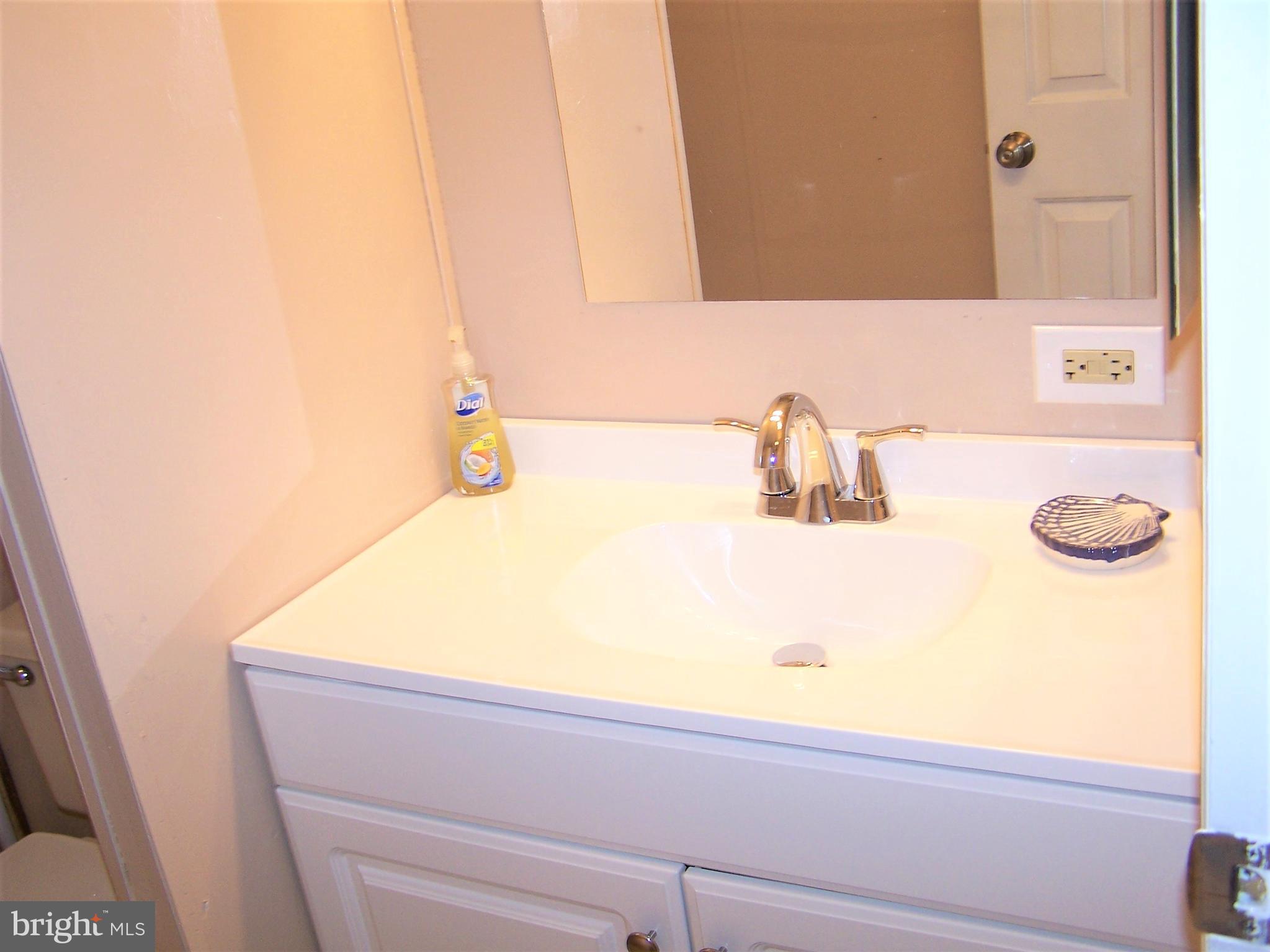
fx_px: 1394
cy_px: 476
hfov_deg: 49.0
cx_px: 635
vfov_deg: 37.7
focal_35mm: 38
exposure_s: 1/60
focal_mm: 6.3
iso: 80
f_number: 2.8
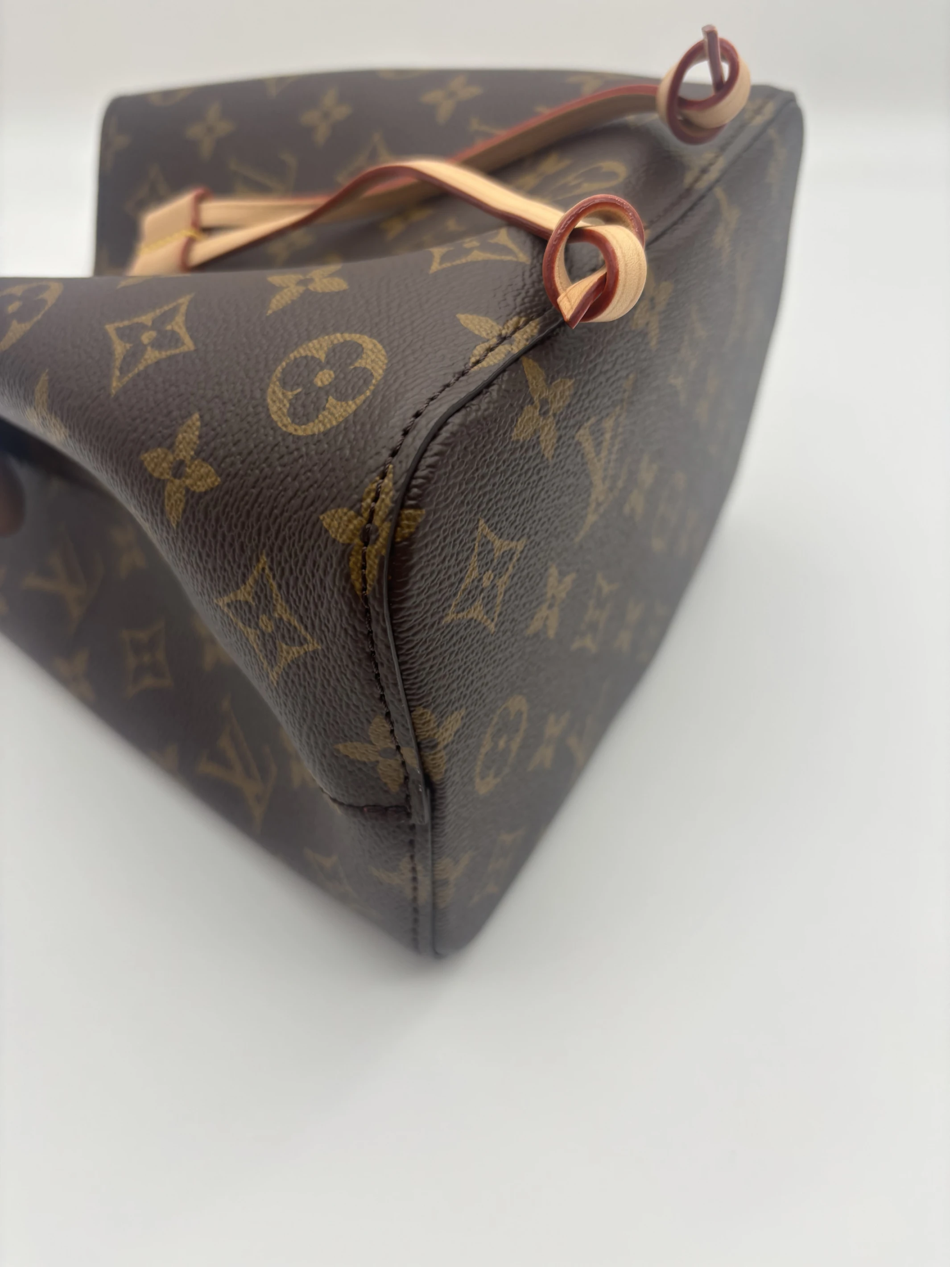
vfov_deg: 67.3
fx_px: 951
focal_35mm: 26
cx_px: 475
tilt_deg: -41.7
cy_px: 634
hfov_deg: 53.1
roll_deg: -1.0
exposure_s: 1/135
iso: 40
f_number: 1.6
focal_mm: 5.96
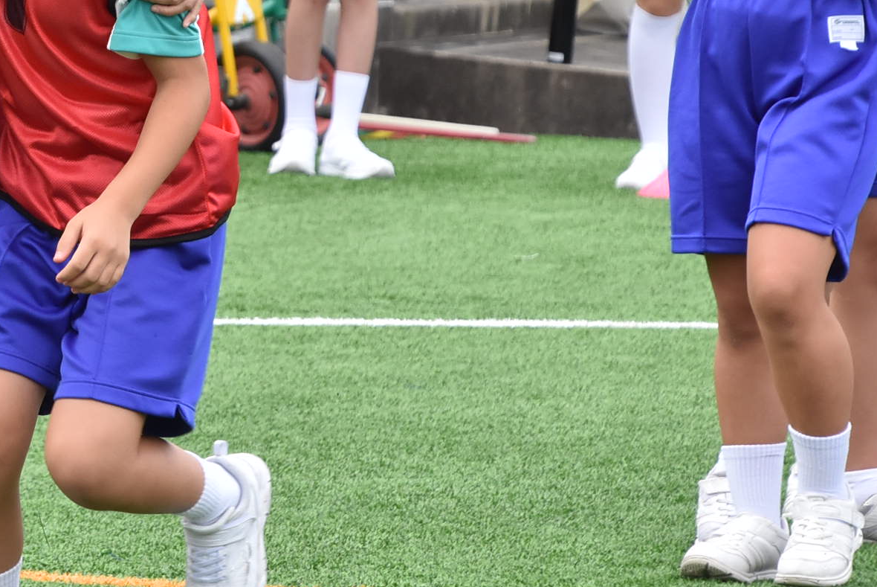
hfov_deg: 4.0
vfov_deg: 2.7
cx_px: -25
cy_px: 23
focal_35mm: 513
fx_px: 12514
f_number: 8
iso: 640
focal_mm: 135
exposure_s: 1/500
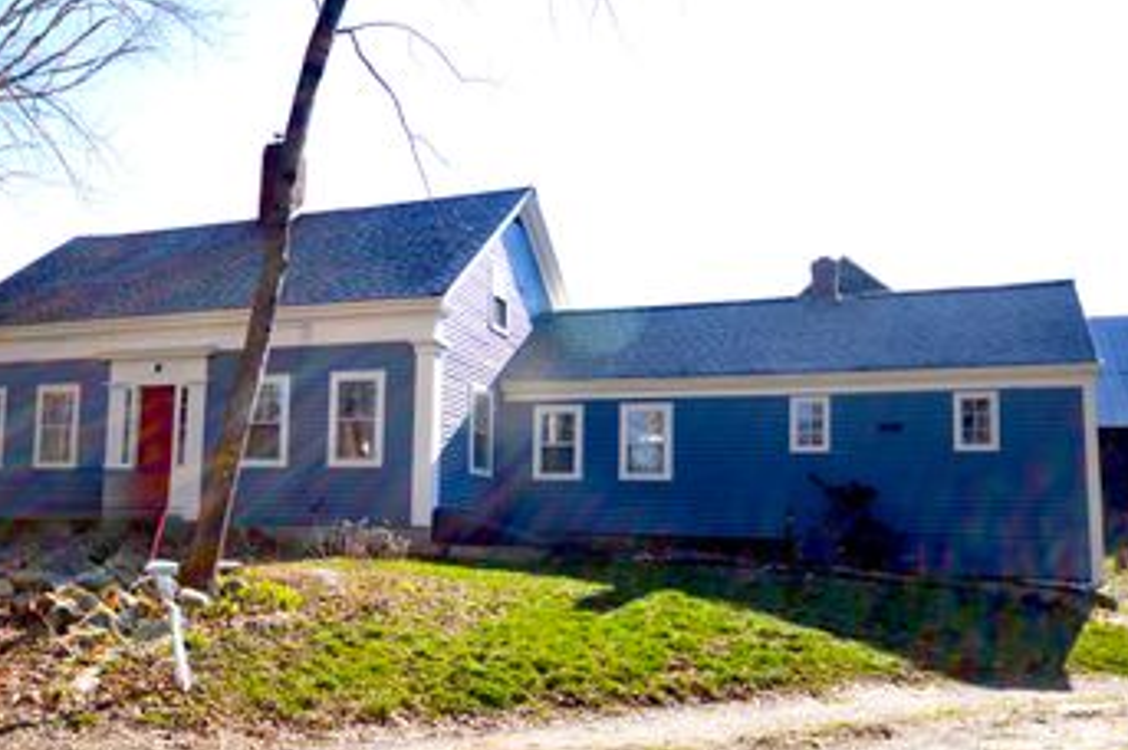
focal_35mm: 35
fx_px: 1096
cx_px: 467
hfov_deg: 54.2
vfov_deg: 37.7
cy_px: 431
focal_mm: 16
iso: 100
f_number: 5.6
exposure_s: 1/200
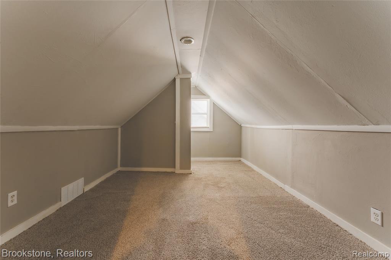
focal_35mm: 14
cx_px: 196
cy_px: 130
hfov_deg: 104.3
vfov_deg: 81.2
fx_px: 152
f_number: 18
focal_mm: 14
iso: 250
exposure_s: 1
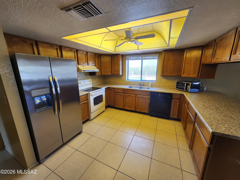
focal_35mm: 13
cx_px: 120
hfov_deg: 106.2
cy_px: 90
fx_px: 90
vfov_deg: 89.9
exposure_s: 1/60
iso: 125
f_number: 2.2
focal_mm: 1.74
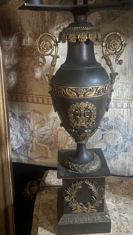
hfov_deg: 36.7
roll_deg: +1.7
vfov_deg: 61.0
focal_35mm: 32
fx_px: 200
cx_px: 69
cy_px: 118
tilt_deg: -20.6
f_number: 1.6
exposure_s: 1/14
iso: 800
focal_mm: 5.96
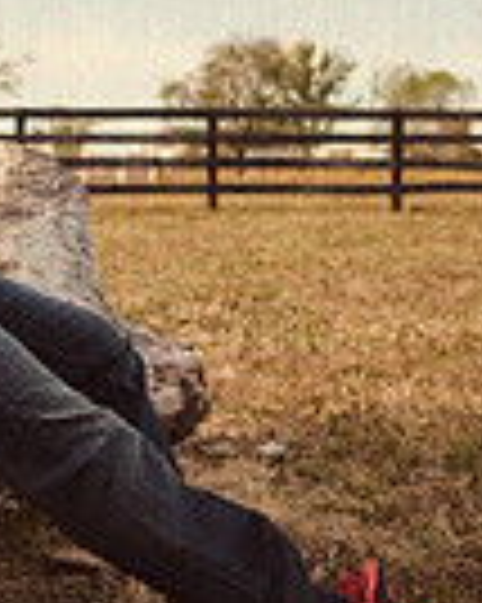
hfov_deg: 10.7
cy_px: 202
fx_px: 2535
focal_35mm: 142
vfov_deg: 13.6
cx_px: -47
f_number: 2.8
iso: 200
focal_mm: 30
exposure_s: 1/1250
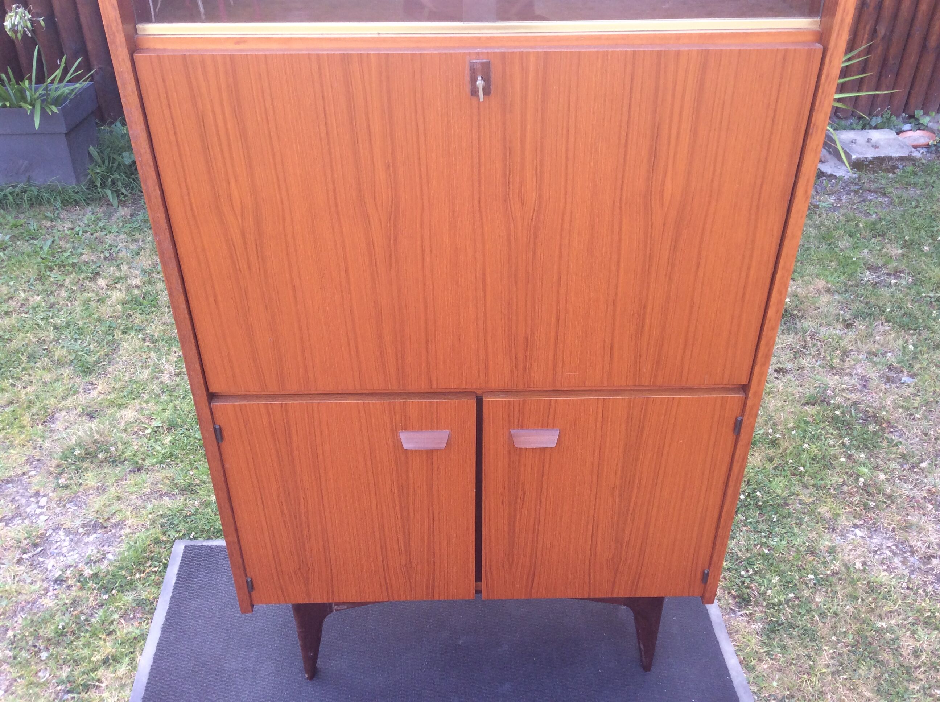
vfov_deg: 44.1
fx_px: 868
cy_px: 351
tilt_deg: -37.4
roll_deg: +1.1
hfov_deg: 56.9
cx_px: 470
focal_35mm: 32
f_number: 2.4
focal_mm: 3.3
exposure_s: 1/50
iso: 40
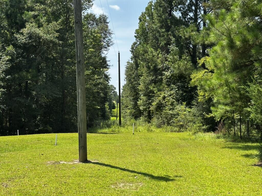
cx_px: 131
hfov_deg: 39.7
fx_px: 363
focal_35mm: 48
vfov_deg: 30.3
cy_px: 98
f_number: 1.78
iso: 64
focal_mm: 6.86
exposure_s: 1/1667
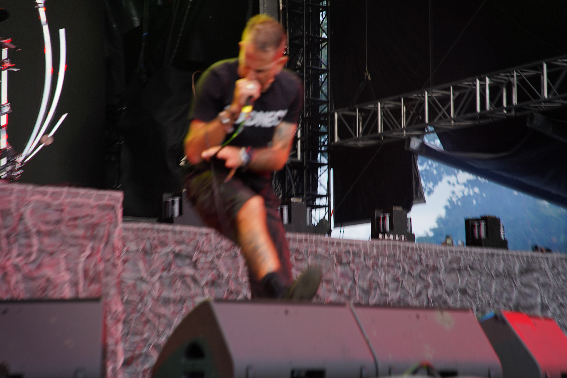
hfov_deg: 23.4
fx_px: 1370
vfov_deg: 15.7
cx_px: 284
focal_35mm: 87
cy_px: 189
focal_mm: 87
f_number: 4.5
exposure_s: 1/50
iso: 100
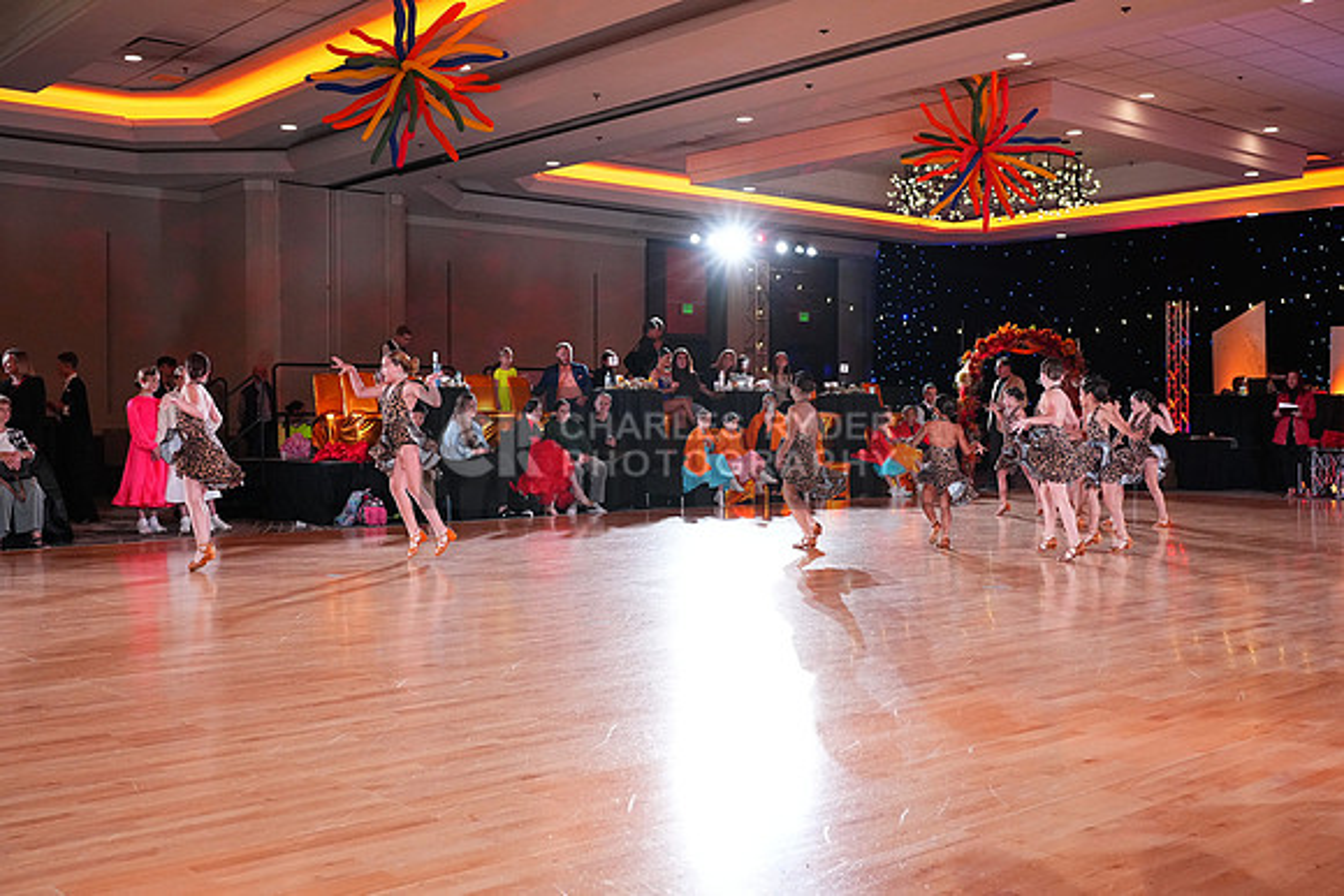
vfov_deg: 36.9
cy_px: 448
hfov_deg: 53.1
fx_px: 1344
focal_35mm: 36
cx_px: 672
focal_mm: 36
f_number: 5
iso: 5000
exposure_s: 1/400
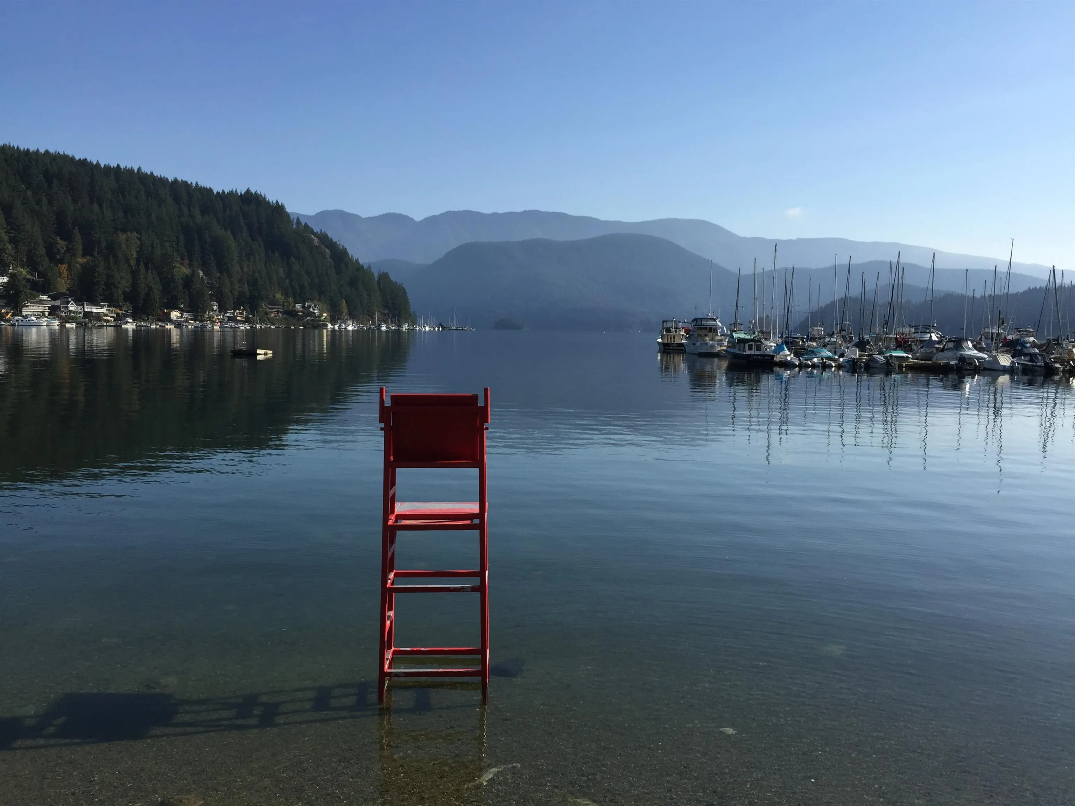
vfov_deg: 48.2
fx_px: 901
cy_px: 403
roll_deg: -2.7
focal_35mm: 29
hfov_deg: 61.7
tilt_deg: -3.4
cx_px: 538
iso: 32
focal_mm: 4.15
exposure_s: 1/1883
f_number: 2.2
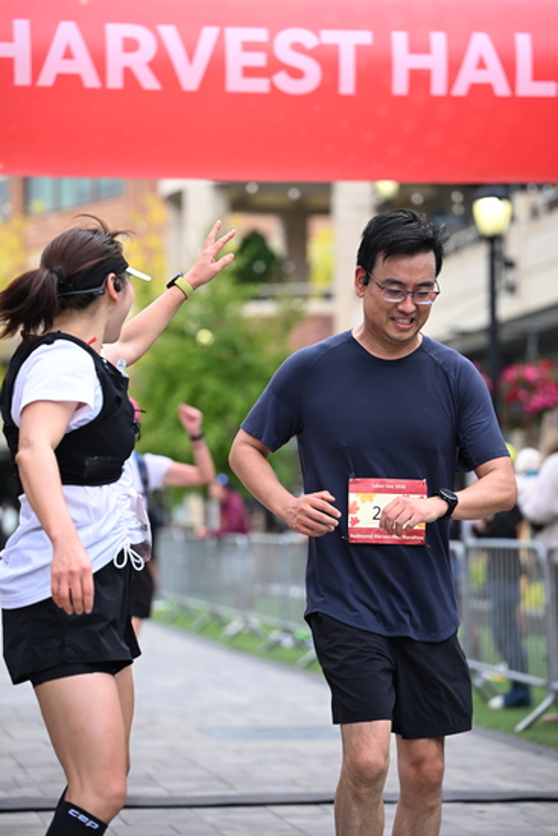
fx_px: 2347
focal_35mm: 101
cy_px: 418
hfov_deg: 13.6
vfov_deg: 20.2
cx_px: 279
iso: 640
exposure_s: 1/2000
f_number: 2.8
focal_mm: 101
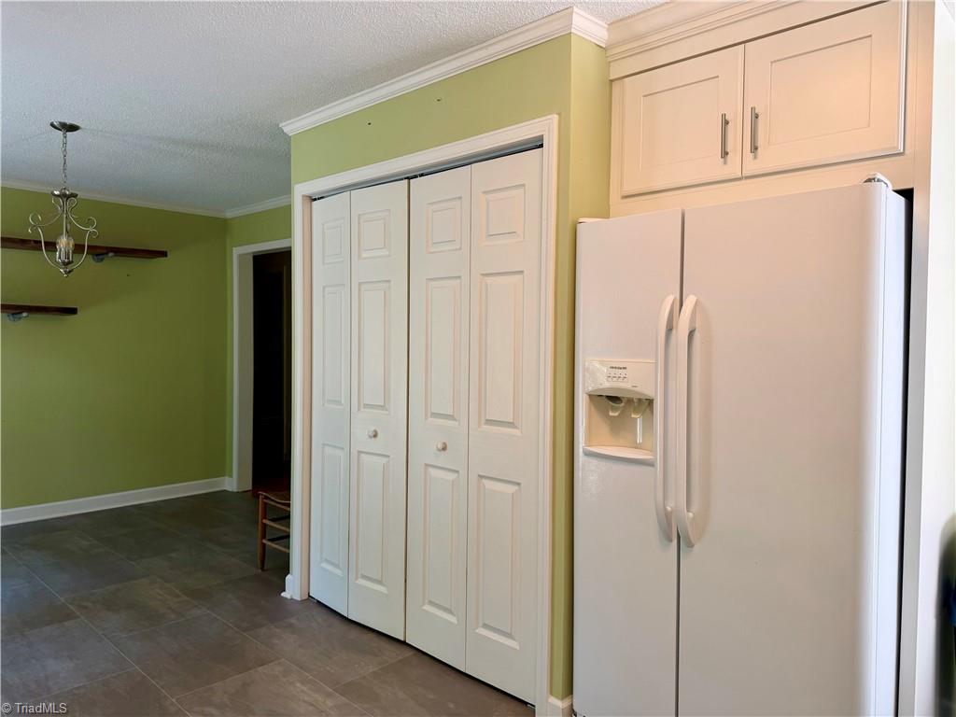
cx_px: 478
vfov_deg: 56.8
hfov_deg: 71.6
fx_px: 663
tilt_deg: -0.7
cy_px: 358
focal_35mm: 24
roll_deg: -0.5
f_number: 1.78
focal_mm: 6.76
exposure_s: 1/120
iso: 100
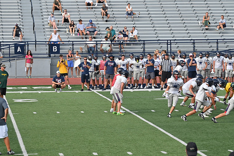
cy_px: 78
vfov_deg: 6.3
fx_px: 1411
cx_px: 117
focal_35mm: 217
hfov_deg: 9.5
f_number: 5.6
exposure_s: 1/800
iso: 180
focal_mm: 145
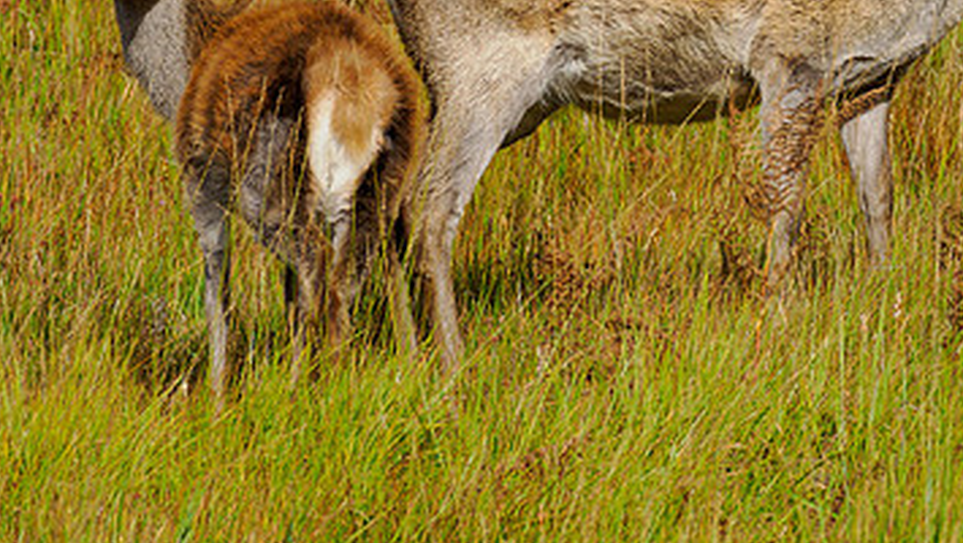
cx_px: 616
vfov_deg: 0.8
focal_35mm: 1497
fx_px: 38240
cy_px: -4
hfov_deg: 1.4
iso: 640
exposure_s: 1/1250
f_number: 5.6
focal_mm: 420
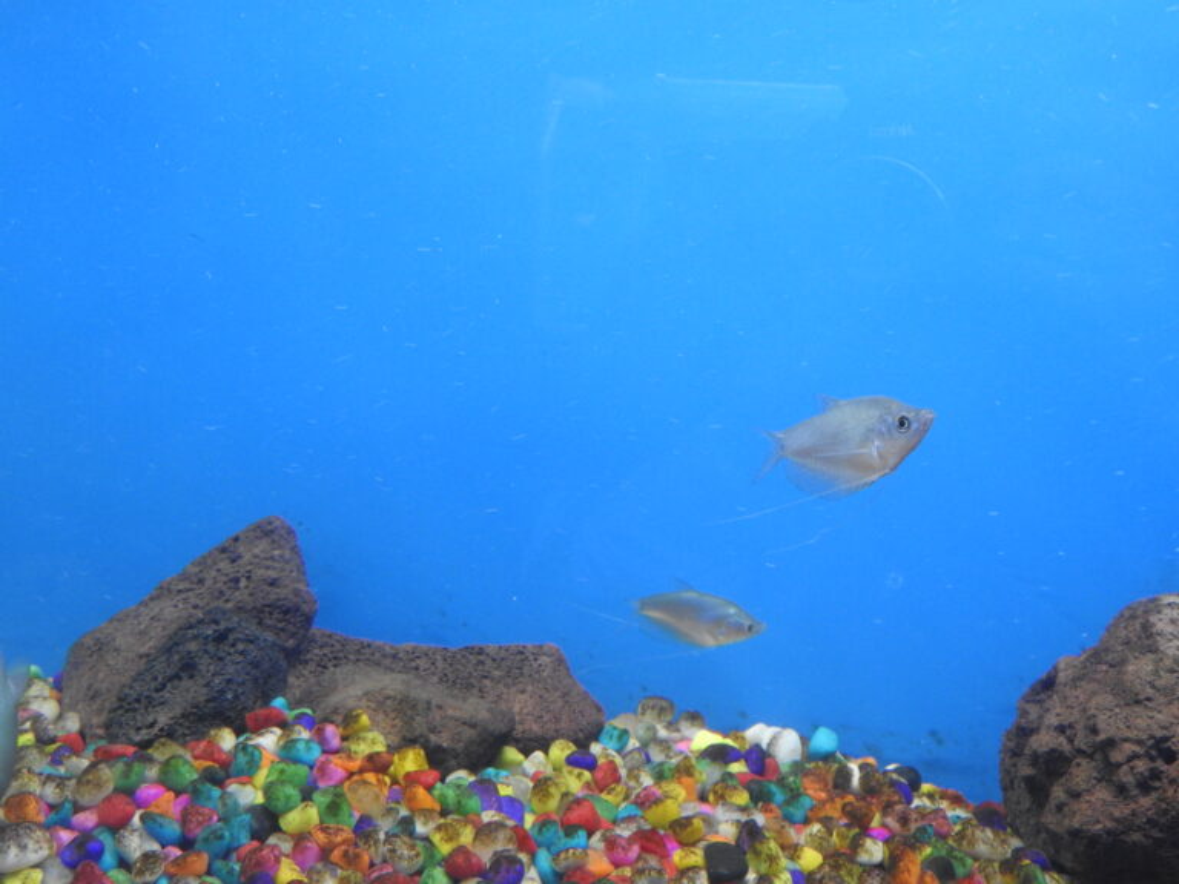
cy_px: 442
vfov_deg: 36.0
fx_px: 1362
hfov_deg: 46.8
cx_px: 590
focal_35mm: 40
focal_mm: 7.2
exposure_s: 1/30
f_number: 3.8
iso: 400
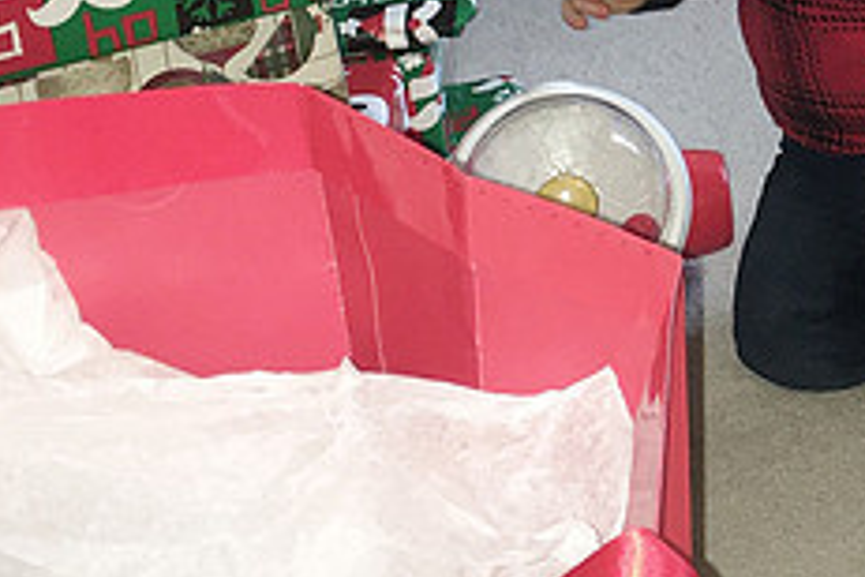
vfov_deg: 17.1
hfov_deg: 25.1
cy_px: -120
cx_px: 899
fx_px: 1826
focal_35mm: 76
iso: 125
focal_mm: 4.15
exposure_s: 1/16
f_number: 2.2
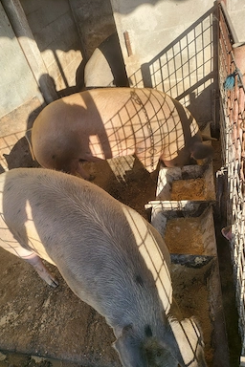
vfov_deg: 69.4
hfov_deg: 49.5
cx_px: 113
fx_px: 265
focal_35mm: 26
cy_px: 177
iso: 40
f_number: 1.8
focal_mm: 5
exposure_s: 1/707
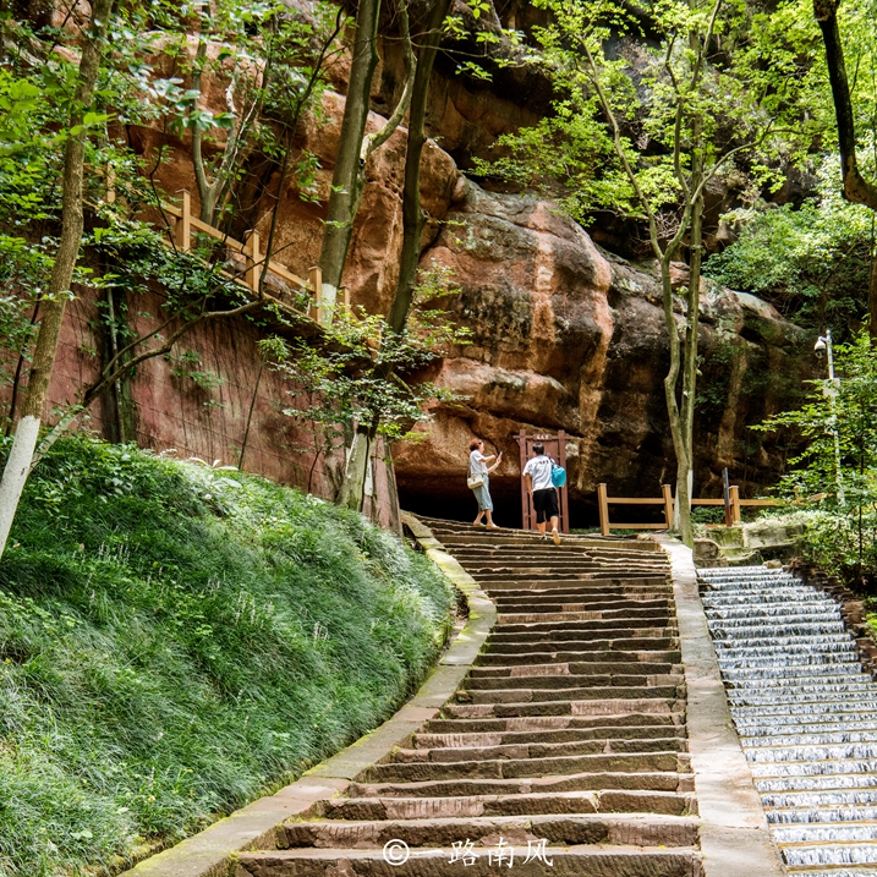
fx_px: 1834
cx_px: 470
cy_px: 438
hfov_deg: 26.9
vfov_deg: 26.9
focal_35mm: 64
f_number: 9
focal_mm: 50
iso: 640
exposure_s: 1/100
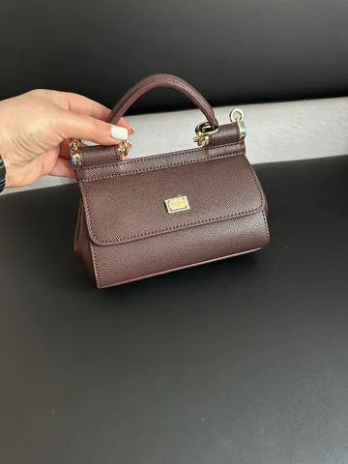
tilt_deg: -40.8
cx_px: 174
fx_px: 322
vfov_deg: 71.6
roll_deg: +0.7
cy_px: 232
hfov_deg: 56.8
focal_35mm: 24
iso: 1000
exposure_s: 1/41
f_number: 1.78
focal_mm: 6.86
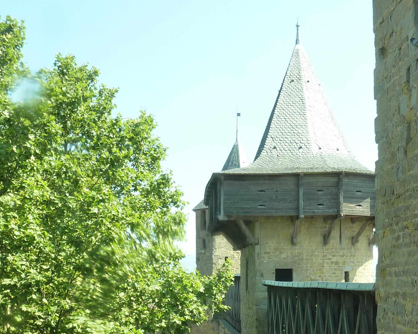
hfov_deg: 37.3
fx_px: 619
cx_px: 223
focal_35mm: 50
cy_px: 278
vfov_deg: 29.4
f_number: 4
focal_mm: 4.1
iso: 125
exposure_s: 1/160
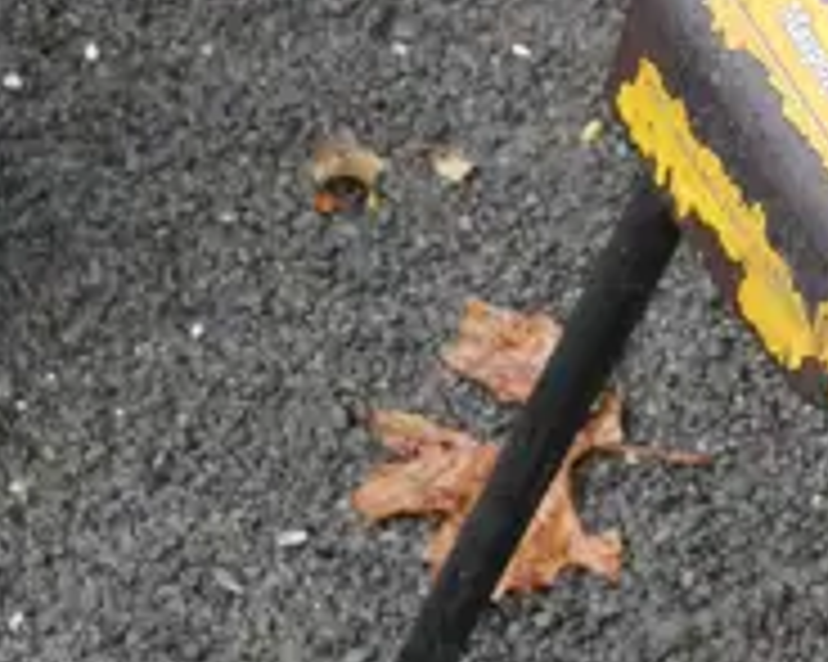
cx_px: 1361
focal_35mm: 174
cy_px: -203
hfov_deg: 10.6
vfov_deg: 8.7
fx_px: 4262
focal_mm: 16
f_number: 3.6
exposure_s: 1/60
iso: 320
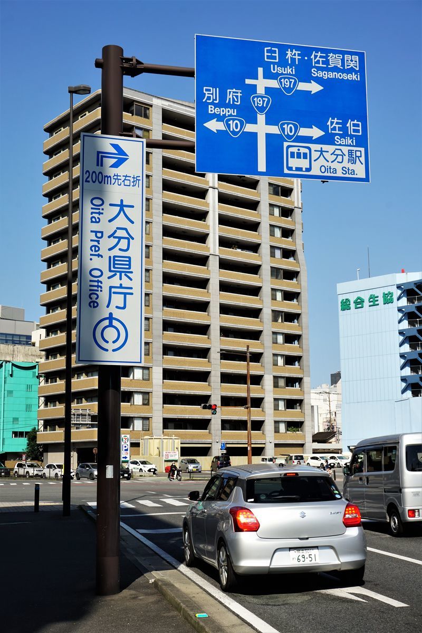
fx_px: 844
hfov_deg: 28.1
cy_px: 316
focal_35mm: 48
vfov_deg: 41.1
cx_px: 211
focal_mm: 32
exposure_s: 1/160
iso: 100
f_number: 11
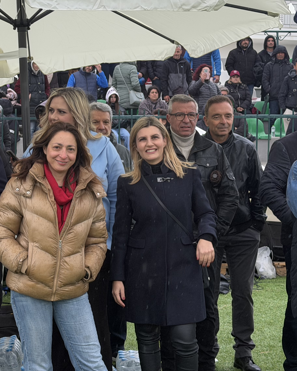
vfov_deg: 23.0
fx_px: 912
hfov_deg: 18.3
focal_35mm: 83
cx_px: 62
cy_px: 140
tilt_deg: -1.4
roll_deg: -0.8
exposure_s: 1/121
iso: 64
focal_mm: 6.76
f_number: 1.78
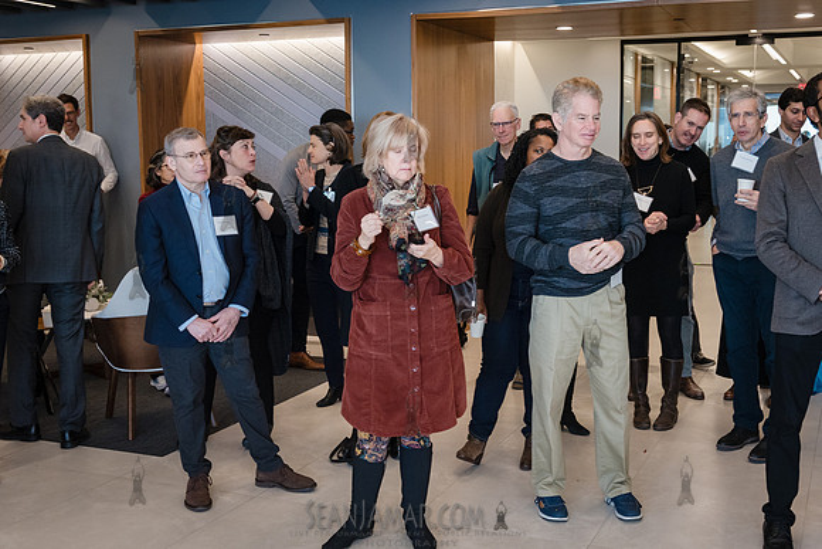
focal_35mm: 43
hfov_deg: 45.3
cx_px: 429
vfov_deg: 31.1
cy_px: 275
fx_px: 985
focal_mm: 40
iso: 2000
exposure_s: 1/200
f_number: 5
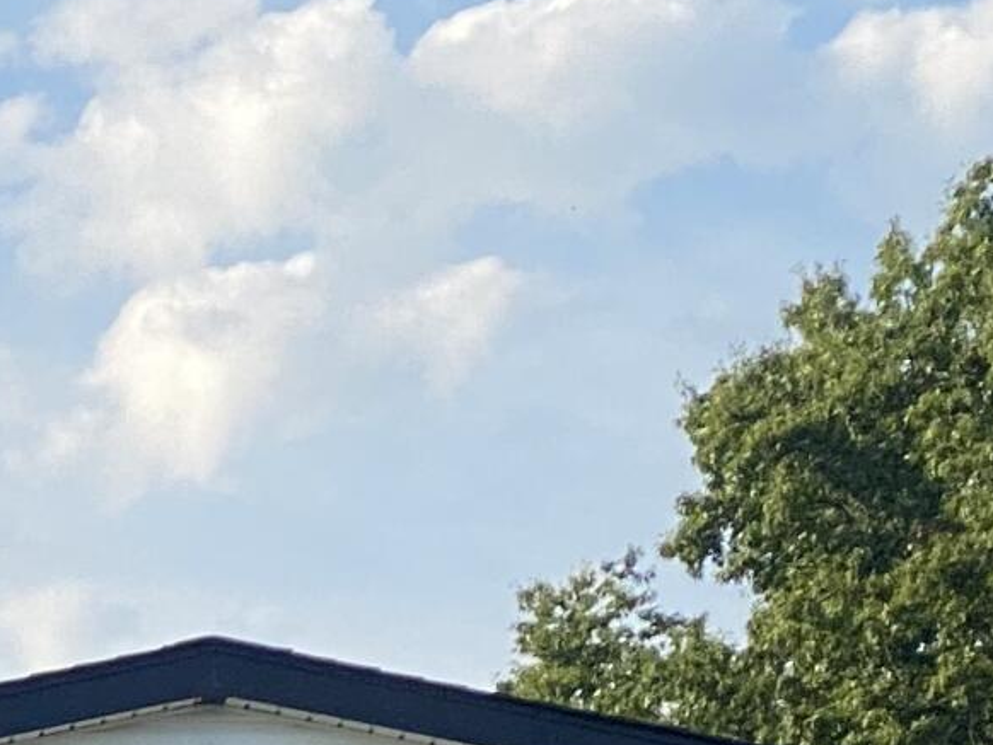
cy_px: 1782
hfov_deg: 7.2
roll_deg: -1.9
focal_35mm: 268
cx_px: -734
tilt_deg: +4.7
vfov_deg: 5.4
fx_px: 7691
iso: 20
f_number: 2
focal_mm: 6
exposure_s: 1/813
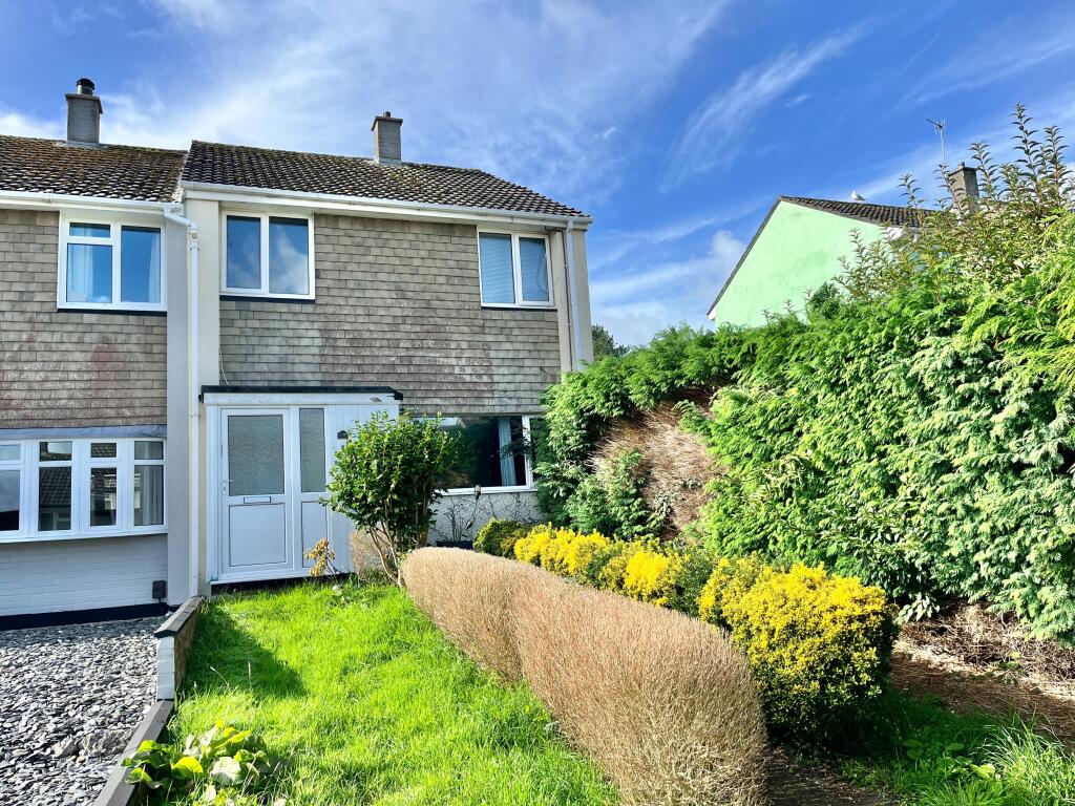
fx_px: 807
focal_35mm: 26
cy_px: 403
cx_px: 538
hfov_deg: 67.3
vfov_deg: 53.1
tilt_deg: +8.8
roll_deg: +3.7
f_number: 1.6
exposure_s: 1/1957
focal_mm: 5.1
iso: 50
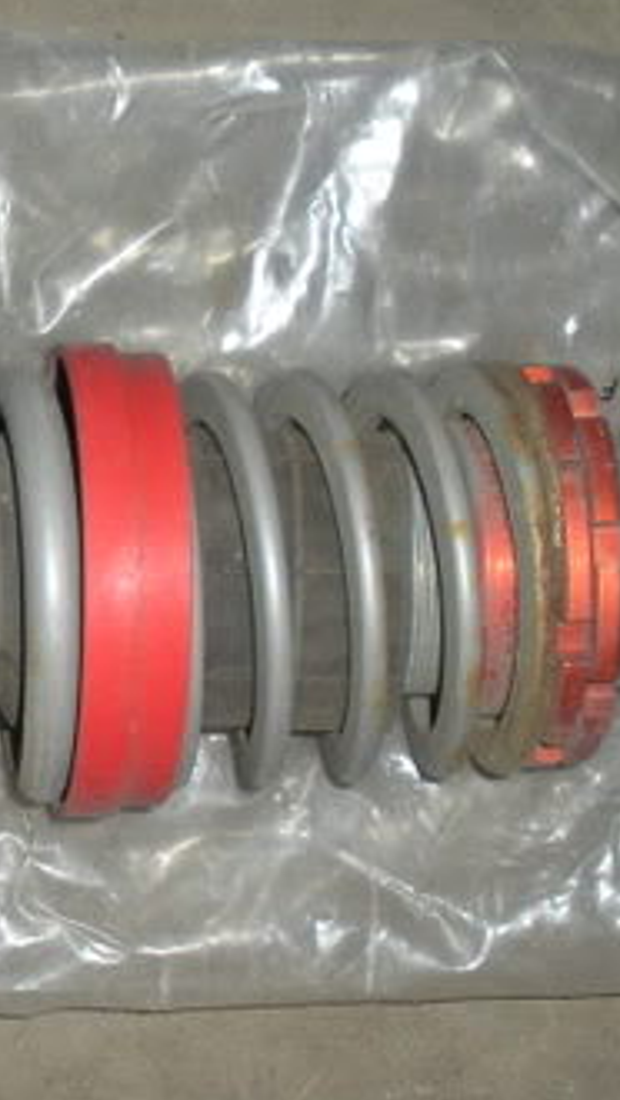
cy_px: 613
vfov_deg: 22.4
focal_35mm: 95
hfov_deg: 12.5
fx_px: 2772
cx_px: -67
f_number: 3.5
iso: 64
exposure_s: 1/60
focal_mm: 6.3
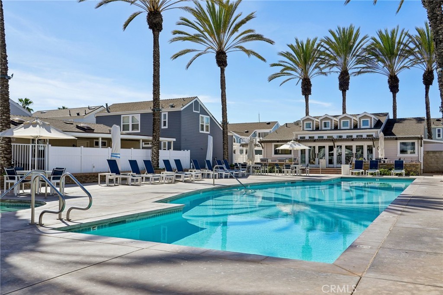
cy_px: 148
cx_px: 222
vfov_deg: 42.3
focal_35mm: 31
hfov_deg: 60.3
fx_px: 381
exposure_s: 1/640
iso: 100
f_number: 8
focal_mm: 31
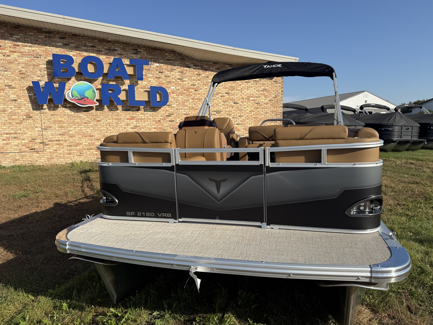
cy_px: 162
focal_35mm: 24
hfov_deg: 71.6
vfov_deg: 56.8
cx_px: 216
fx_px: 300
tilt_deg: -4.5
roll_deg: +1.5
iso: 80
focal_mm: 6.76
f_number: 1.78
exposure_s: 1/4405
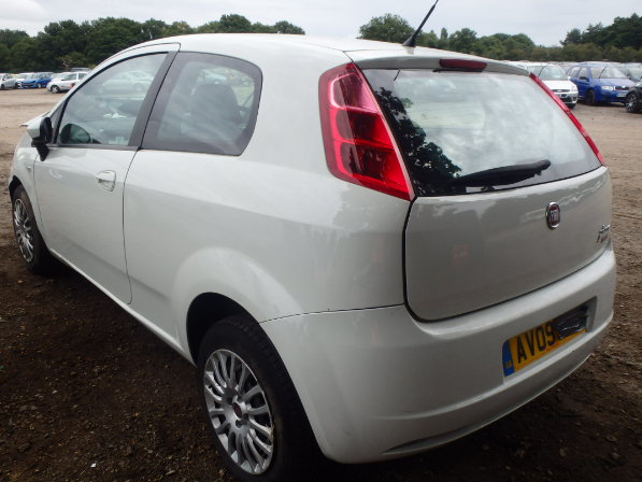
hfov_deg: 59.9
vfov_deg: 46.8
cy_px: 257
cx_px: 310
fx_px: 557
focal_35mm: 30
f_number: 3.9
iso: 125
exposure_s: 1/250
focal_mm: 5
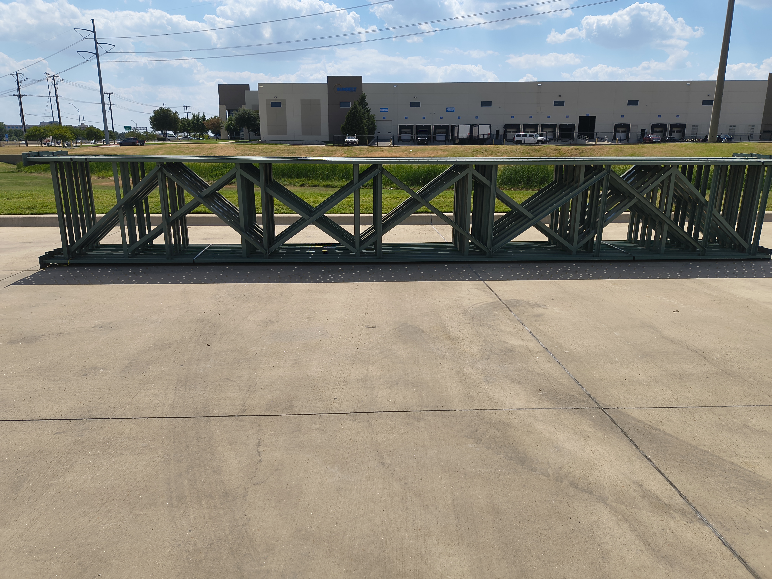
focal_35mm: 25
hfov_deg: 69.4
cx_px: 386
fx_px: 558
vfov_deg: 54.9
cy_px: 290
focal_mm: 4.68
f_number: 1.7
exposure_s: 1/2521
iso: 100
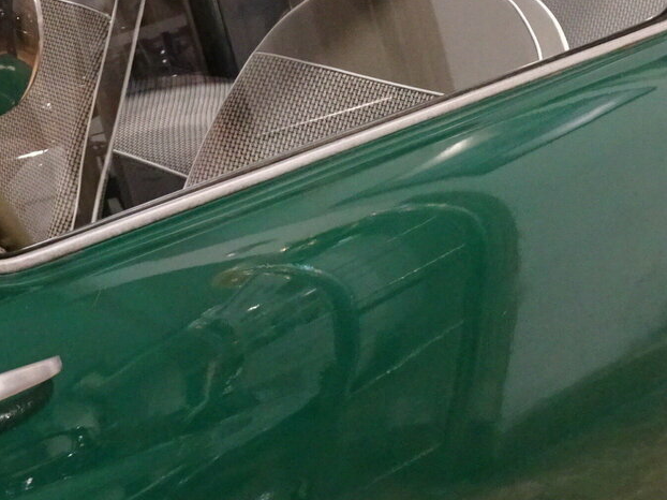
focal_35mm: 83
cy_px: 30
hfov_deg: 23.4
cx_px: 488
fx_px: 1599
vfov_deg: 17.4
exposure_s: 1/8
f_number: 4
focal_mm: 7.3
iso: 800
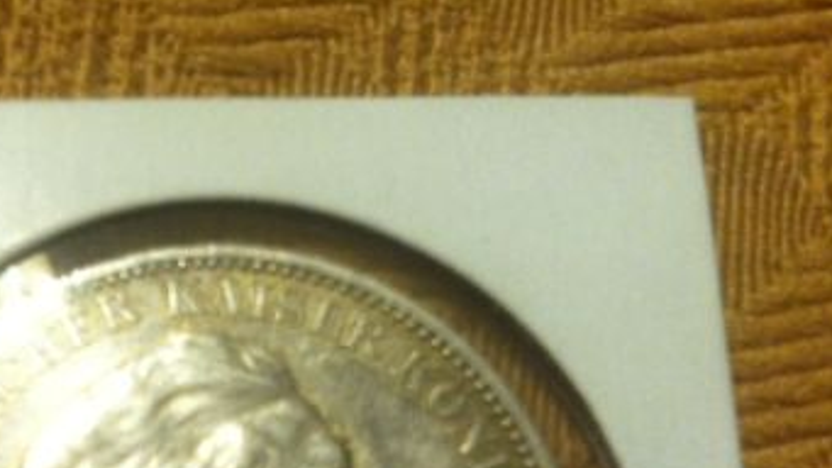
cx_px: 110
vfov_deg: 17.6
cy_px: 463
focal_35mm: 67
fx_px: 1478
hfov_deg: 30.3
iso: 125
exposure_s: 1/15
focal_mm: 3.85
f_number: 2.8
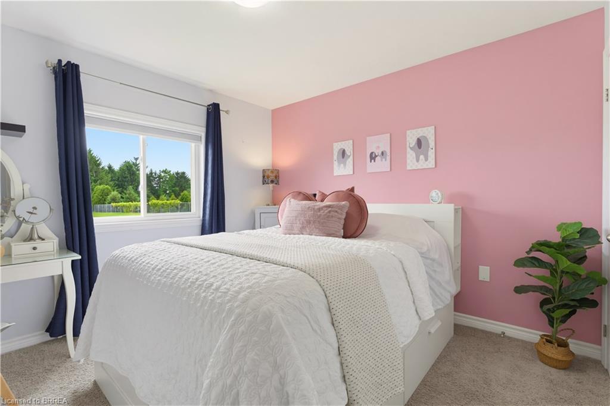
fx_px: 286
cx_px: 305
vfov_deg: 70.7
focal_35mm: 17
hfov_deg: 93.6
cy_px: 203
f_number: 9
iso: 400
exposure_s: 1/8
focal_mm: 16.9
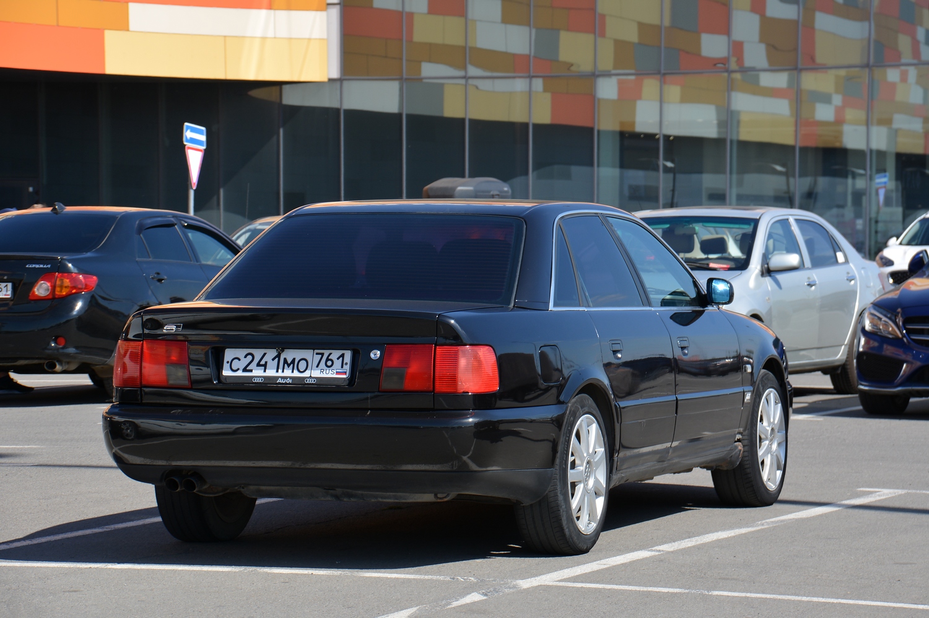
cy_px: 309
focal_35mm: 135
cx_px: 464
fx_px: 3481
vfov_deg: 10.1
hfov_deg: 15.2
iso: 125
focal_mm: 90
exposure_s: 1/250
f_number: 8
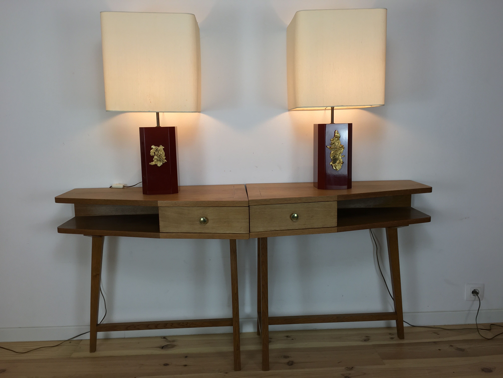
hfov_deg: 61.7
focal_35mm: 29
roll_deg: +0.9
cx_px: 252
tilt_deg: -8.0
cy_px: 189
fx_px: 421
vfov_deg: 48.2
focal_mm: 4.15
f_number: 2.2
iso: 25
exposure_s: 1/33
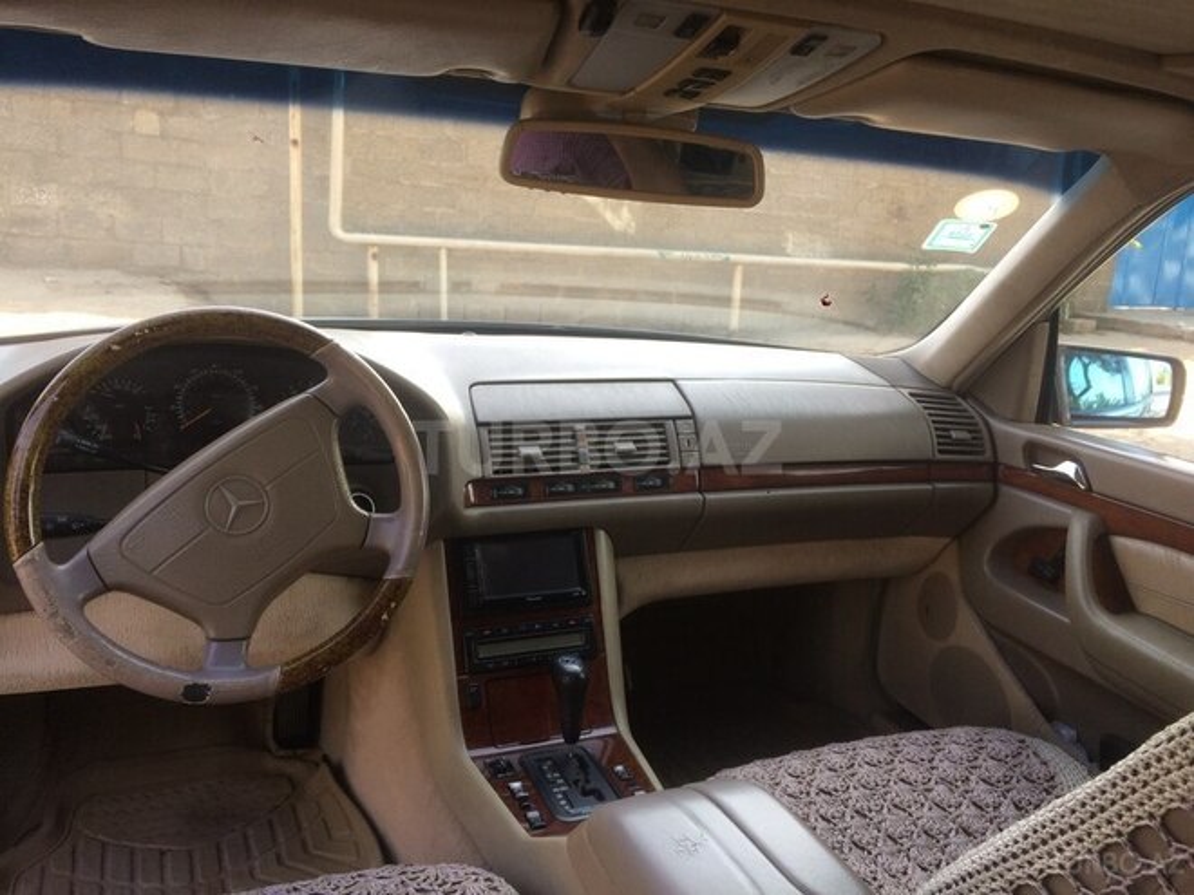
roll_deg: -5.4
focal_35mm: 29
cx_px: 597
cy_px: 448
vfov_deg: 48.2
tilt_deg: -15.6
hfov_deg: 61.7
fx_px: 1000
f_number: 2.2
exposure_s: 1/100
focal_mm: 4.15
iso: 32
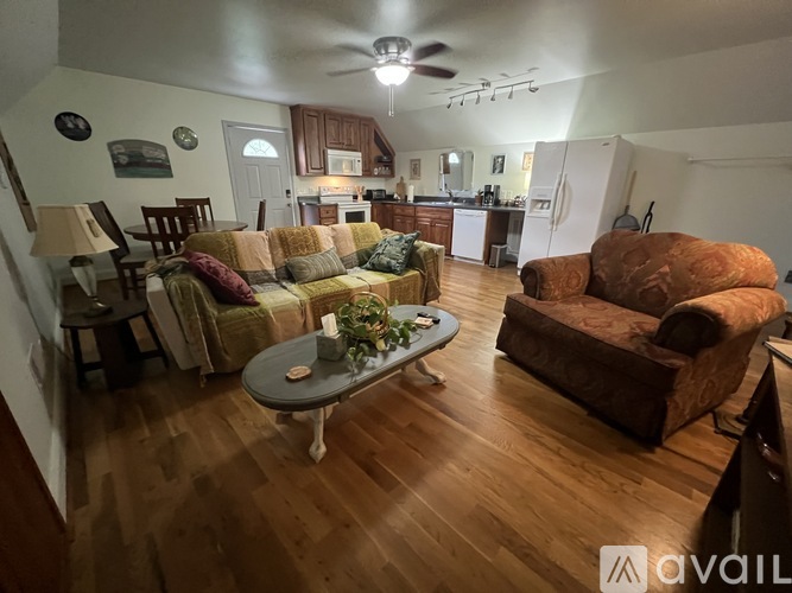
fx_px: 297
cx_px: 396
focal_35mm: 13
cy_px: 296
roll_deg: -0.2
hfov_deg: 106.2
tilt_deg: -21.1
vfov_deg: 89.9
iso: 1000
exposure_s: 1/40
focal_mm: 1.57
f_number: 1.8
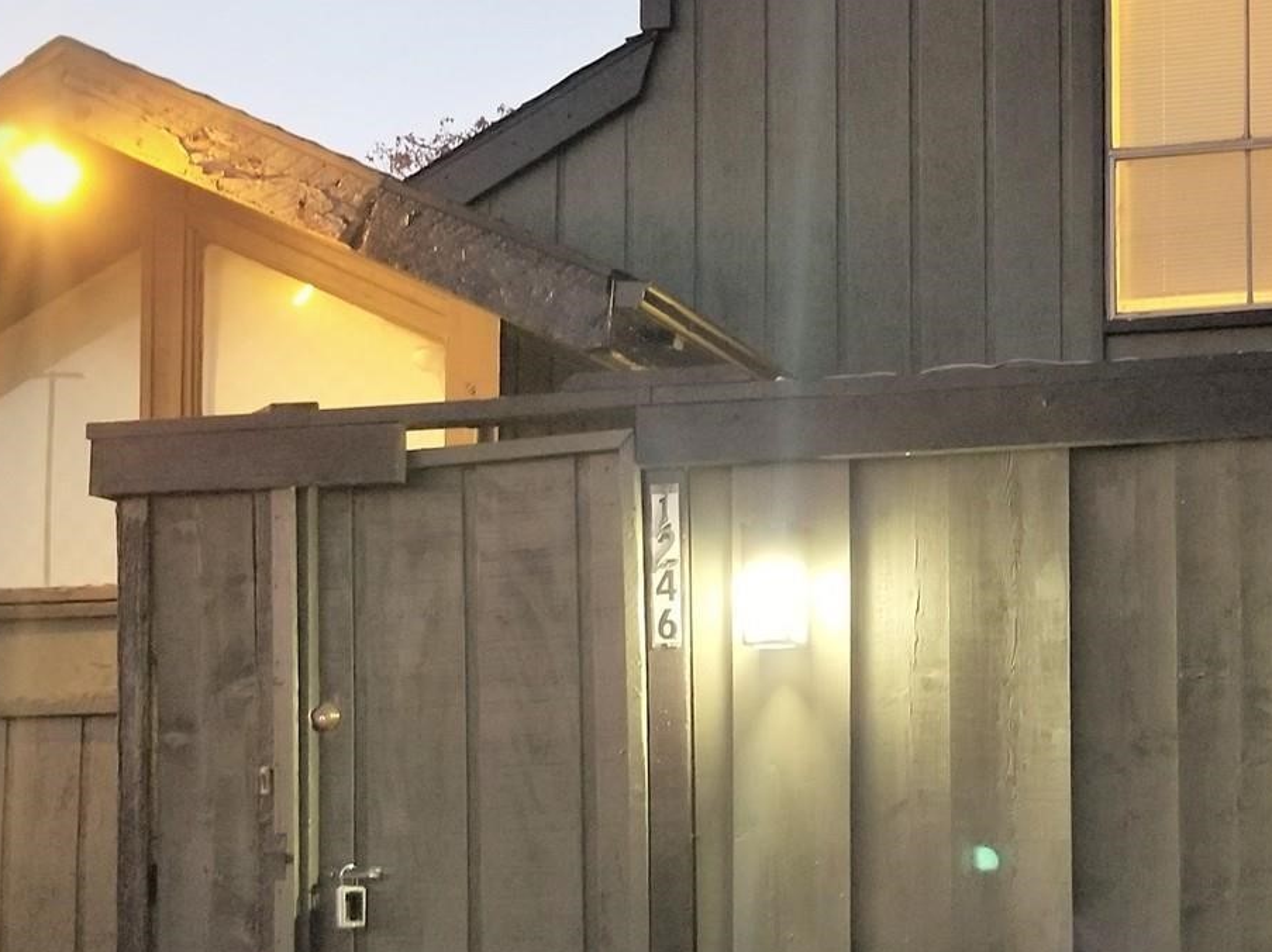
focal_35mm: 59
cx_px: 906
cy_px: 719
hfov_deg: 32.3
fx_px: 2167
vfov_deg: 24.5
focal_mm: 4.3
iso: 400
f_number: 1.7
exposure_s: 1/10
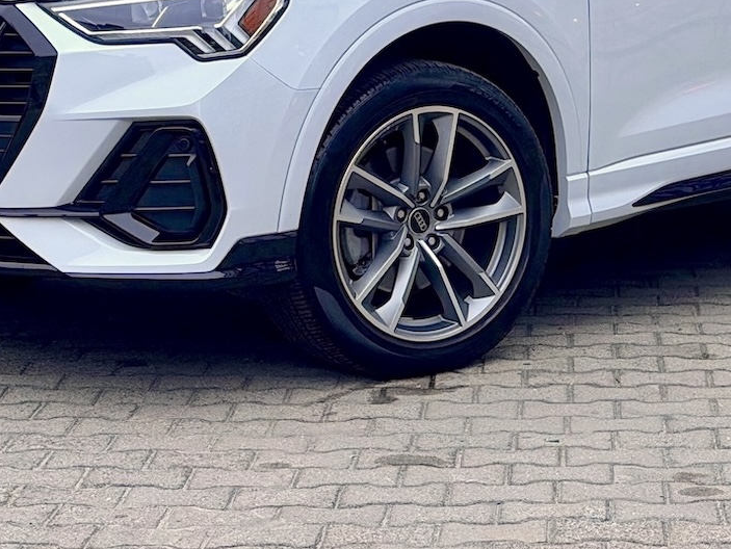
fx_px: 2134
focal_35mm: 101
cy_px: 1
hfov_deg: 19.4
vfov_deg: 14.4
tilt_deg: -1.4
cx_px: 452
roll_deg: +0.2
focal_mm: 6.76
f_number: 1.78
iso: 125
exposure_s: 1/60
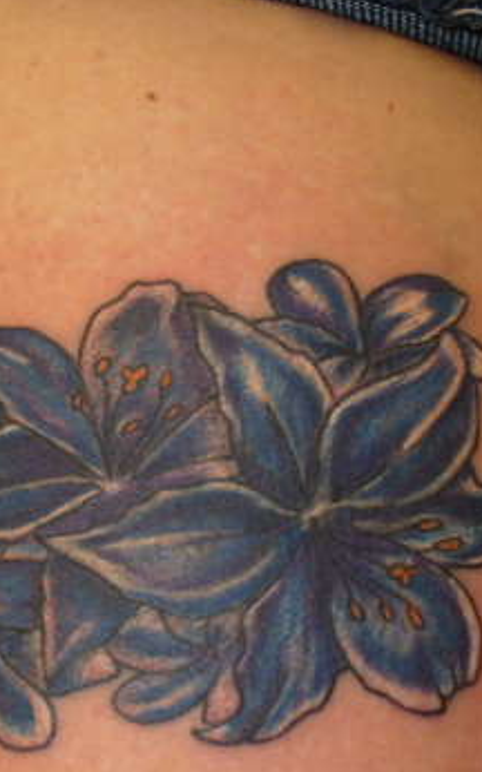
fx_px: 1430
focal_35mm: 68
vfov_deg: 30.1
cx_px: 199
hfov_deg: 19.1
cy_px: 475
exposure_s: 1/30
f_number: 2.8
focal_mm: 6.1
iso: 100
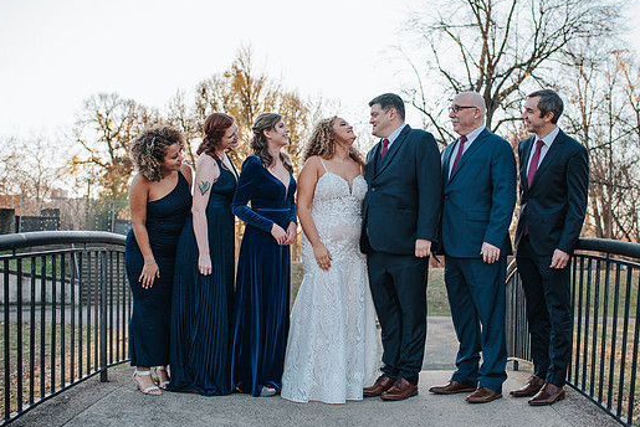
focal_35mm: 42
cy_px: 207
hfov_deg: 46.3
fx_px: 747
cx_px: 361
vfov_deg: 31.9
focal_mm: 35
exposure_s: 1/400
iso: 125
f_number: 2.8
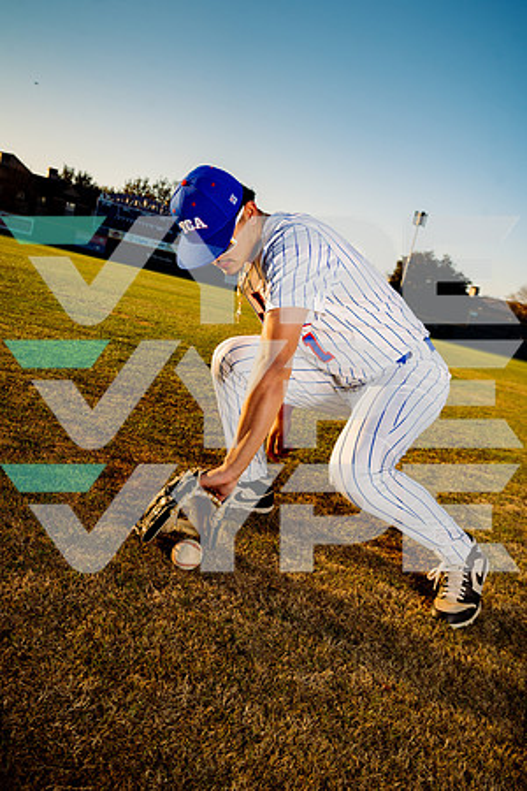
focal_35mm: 32
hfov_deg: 41.1
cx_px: 264
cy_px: 396
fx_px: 703
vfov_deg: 58.7
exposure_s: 1/250
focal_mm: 32
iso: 125
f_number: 6.3
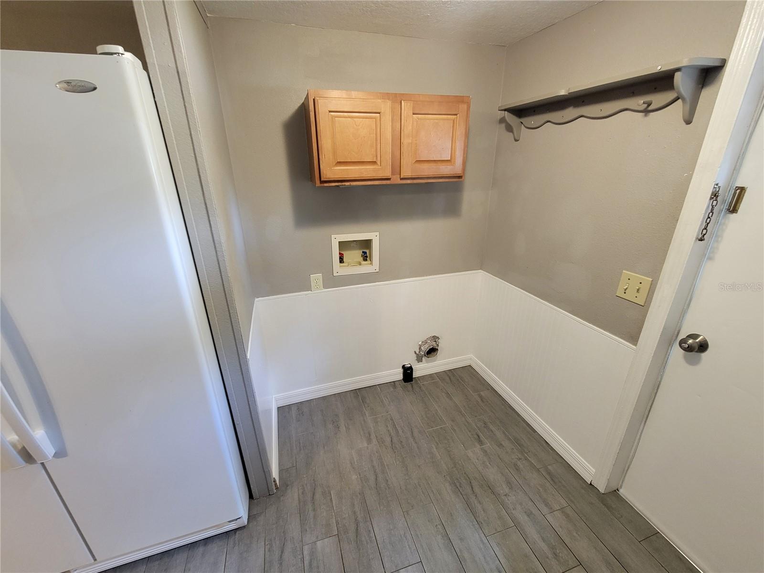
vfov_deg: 89.9
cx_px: 382
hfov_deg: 106.2
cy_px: 286
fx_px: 287
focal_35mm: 13
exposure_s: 1/40
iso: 320
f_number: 2.2
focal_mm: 2.2
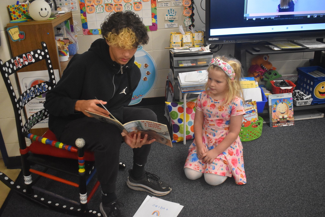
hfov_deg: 57.2
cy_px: 108
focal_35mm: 33
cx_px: 162
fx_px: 298
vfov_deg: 40.0
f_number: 3.8
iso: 3200
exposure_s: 1/250
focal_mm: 22
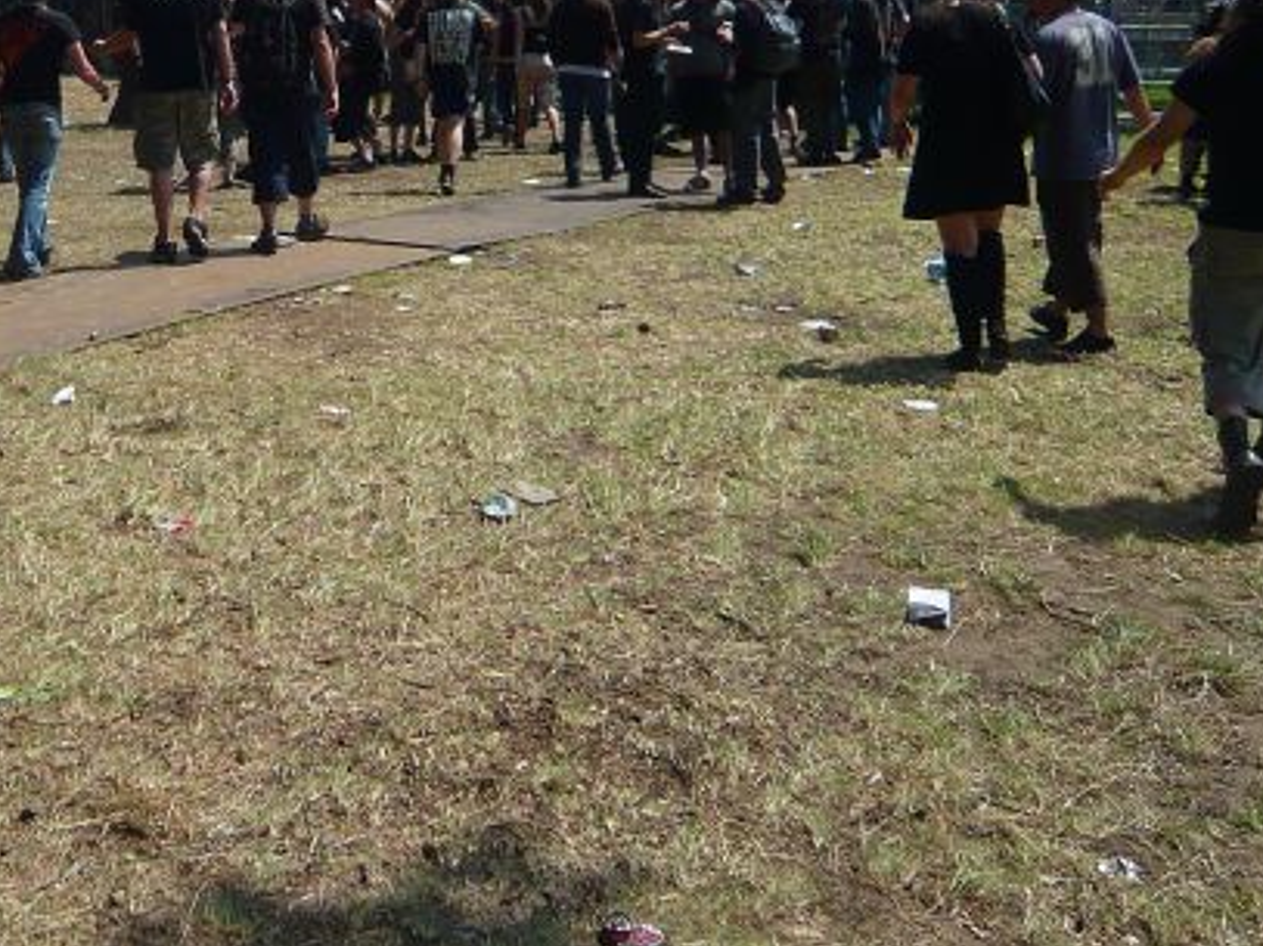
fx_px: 2006
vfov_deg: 25.4
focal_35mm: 55
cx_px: 270
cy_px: 19
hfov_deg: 34.0
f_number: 8
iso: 100
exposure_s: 1/200
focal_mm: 4.6
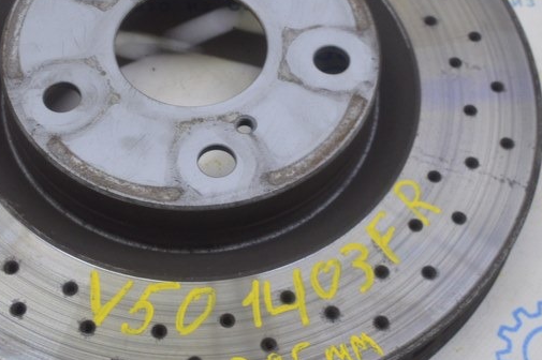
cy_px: 94
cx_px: 190
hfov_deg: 26.5
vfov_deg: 17.8
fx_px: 1144
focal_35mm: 76
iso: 400
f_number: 5.6
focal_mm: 25
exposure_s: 1/20
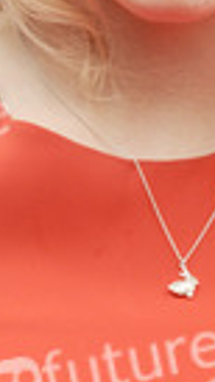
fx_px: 5223
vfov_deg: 4.2
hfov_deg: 2.4
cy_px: -20
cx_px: 172
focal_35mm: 515
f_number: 5
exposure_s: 1/250
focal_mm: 112
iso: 320
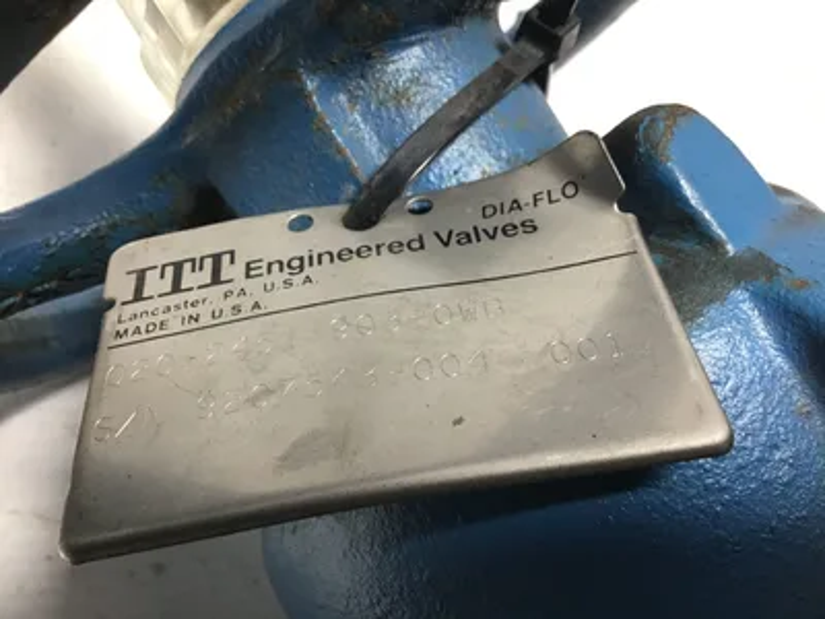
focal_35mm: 31
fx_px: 739
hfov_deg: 58.4
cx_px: 412
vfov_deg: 45.4
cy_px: 310
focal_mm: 3.3
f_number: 2.4
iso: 25
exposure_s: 1/40
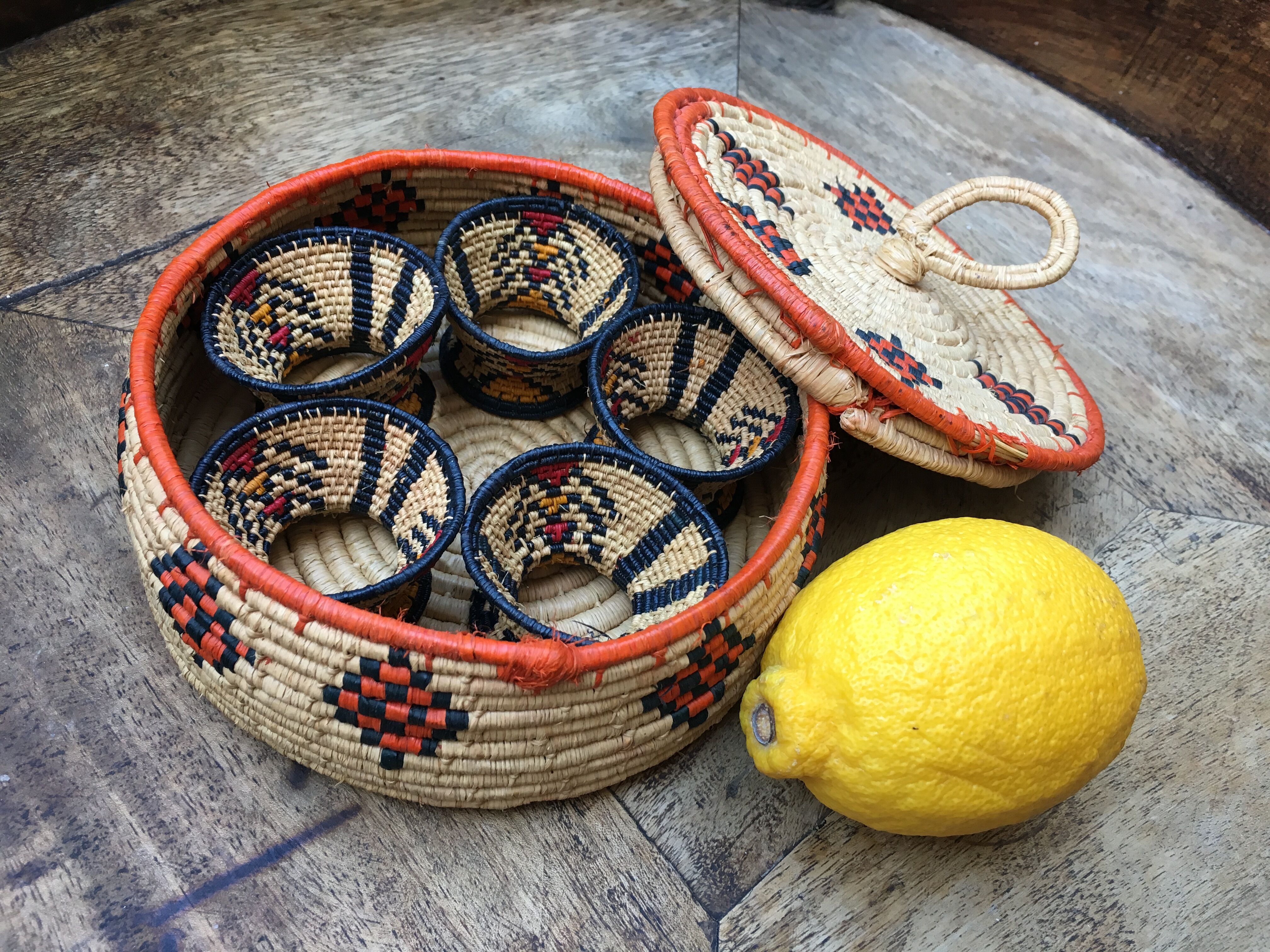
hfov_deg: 61.7
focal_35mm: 29
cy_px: 476
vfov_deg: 48.2
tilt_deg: -53.2
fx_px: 1064
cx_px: 635
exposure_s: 1/33
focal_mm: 4.15
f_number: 2.2
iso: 32
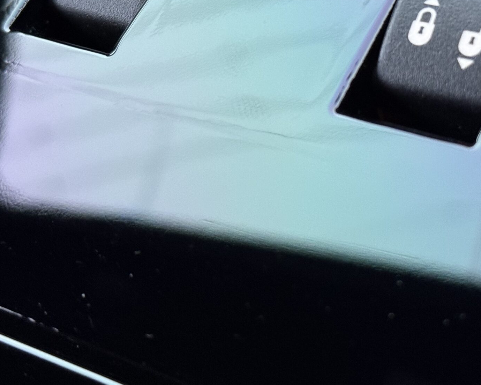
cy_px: 102
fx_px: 1238
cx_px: 270
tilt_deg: -51.6
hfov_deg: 22.0
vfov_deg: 17.6
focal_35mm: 87
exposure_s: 1/42
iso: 250
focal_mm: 6.76
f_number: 1.78
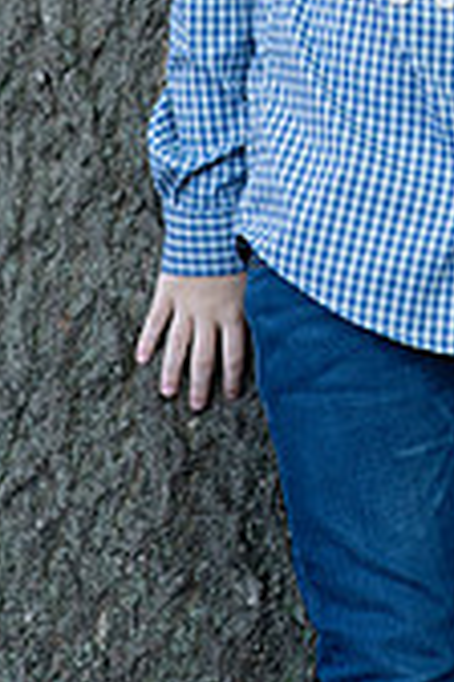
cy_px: -227
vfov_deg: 8.9
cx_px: 446
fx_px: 4313
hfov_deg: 6.0
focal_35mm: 228
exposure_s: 1/250
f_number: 4.5
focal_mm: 85
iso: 800
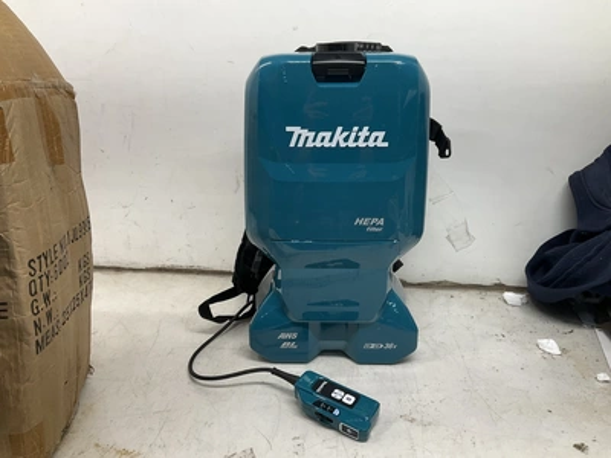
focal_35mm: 29
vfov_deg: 48.2
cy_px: 229
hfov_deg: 61.7
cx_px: 306
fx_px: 512
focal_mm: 3
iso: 40
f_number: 1.8
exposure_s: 1/120
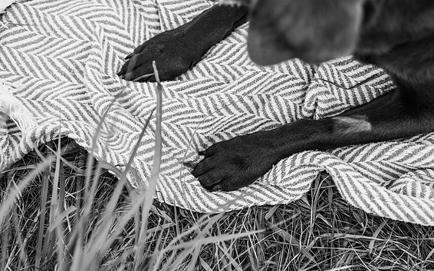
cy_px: 139
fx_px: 544
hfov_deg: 43.5
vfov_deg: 28.0
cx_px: 219
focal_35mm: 46
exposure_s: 1/500
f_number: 3.2
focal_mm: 44
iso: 320
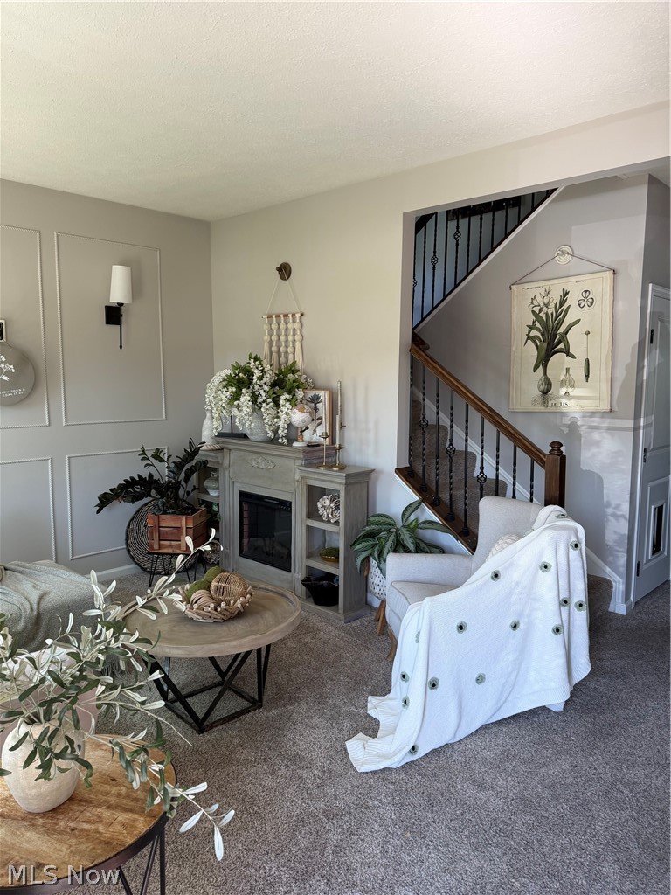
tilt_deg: -7.1
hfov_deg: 56.8
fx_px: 620
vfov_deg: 71.6
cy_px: 448
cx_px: 336
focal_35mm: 24
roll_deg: -0.1
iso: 100
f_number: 1.78
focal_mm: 6.76
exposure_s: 1/121
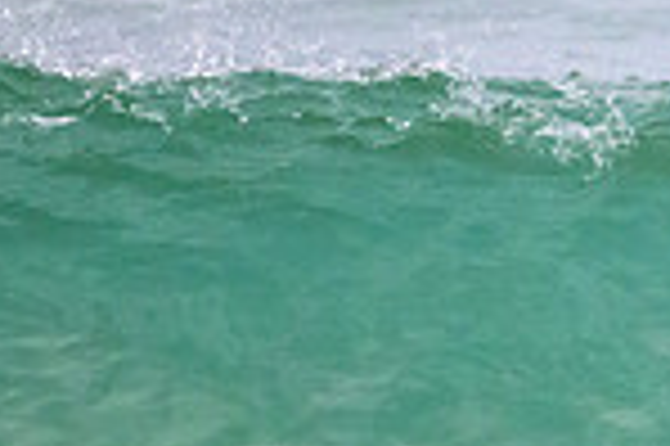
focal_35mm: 2067
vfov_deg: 0.7
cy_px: 448
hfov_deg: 1.0
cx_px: 1246
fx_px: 38426
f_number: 11
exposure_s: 1/1250
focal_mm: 530
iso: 10000
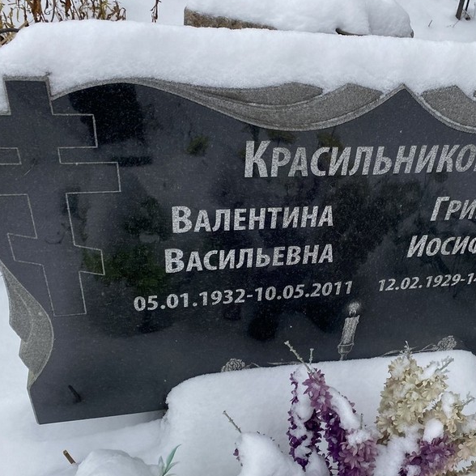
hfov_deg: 41.1
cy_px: 274
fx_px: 622
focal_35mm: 40
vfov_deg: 41.7
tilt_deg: -56.1
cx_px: 332
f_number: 1.8
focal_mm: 4.25
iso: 32
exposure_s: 1/479
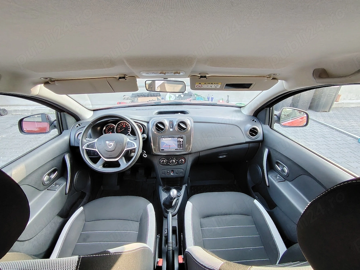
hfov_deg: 91.0
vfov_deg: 74.7
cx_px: 180
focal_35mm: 17
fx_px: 177
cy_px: 135
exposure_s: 1/33.3
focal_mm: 1.43
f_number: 2.2
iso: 226
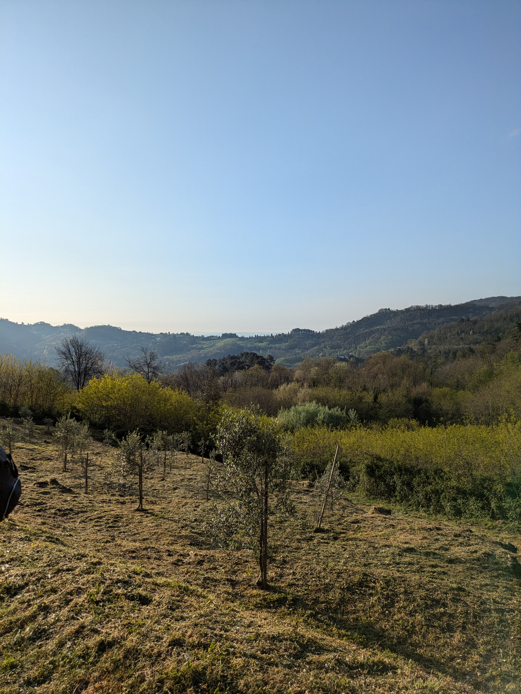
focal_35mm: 25
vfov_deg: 69.4
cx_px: 260
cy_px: 347
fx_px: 501
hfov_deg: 54.9
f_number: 1.89
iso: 47
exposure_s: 1/3378
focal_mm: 5.43
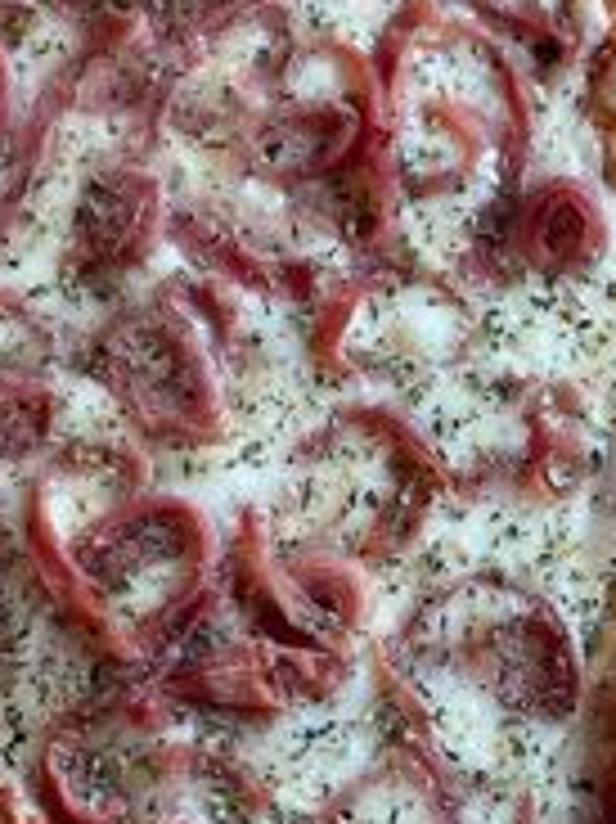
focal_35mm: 112
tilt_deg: -81.3
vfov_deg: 17.5
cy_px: 293
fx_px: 2661
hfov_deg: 13.1
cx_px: 126
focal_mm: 6.86
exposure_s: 1/274
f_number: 1.78
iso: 80
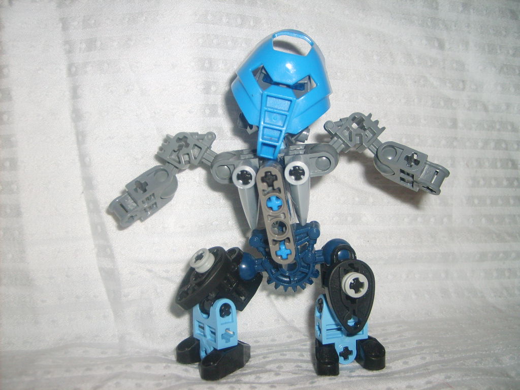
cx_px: 260
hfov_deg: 52.6
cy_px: 195
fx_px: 526
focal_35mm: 35
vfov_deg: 40.7
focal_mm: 5.8
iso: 100
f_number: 2.8
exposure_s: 1/45
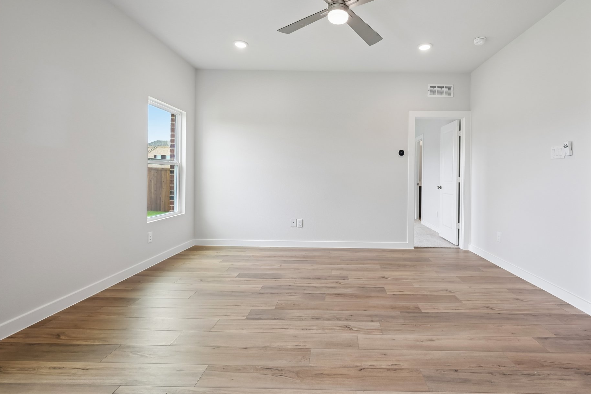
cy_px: 178
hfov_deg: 89.6
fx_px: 295
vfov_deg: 67.2
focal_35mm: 18
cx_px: 332
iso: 250
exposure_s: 1/30
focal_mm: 16
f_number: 9
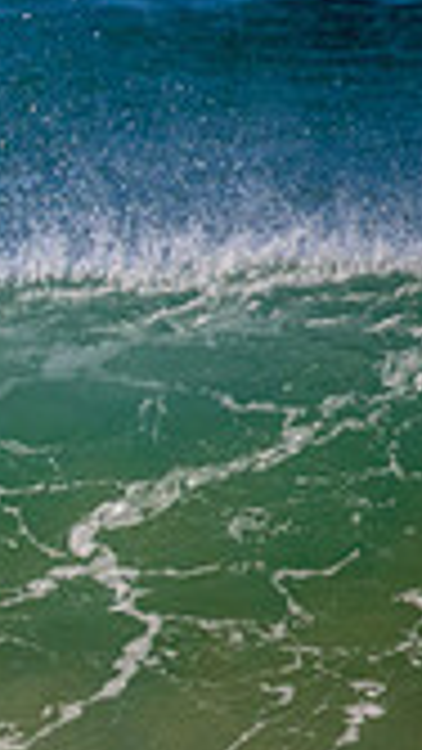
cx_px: -853
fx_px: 50642
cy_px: 550
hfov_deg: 0.5
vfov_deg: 0.8
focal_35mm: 2547
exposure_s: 1/2000
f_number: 11
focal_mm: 700
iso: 1250
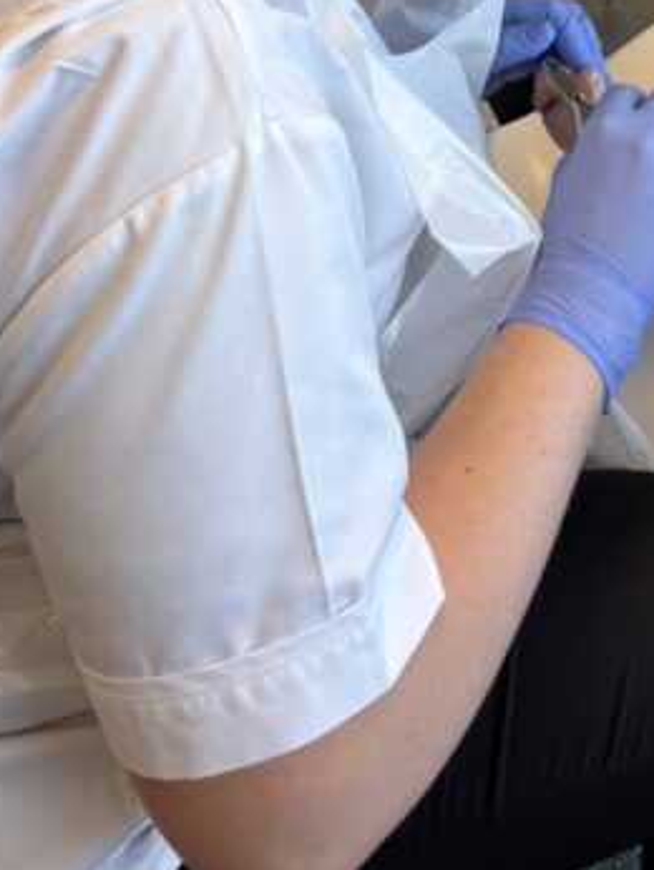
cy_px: -329
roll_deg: -2.2
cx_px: 747
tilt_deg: -23.0
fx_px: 1786
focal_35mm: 71
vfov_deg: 23.4
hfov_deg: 19.7
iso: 64
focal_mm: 6.76
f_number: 1.78
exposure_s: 1/149
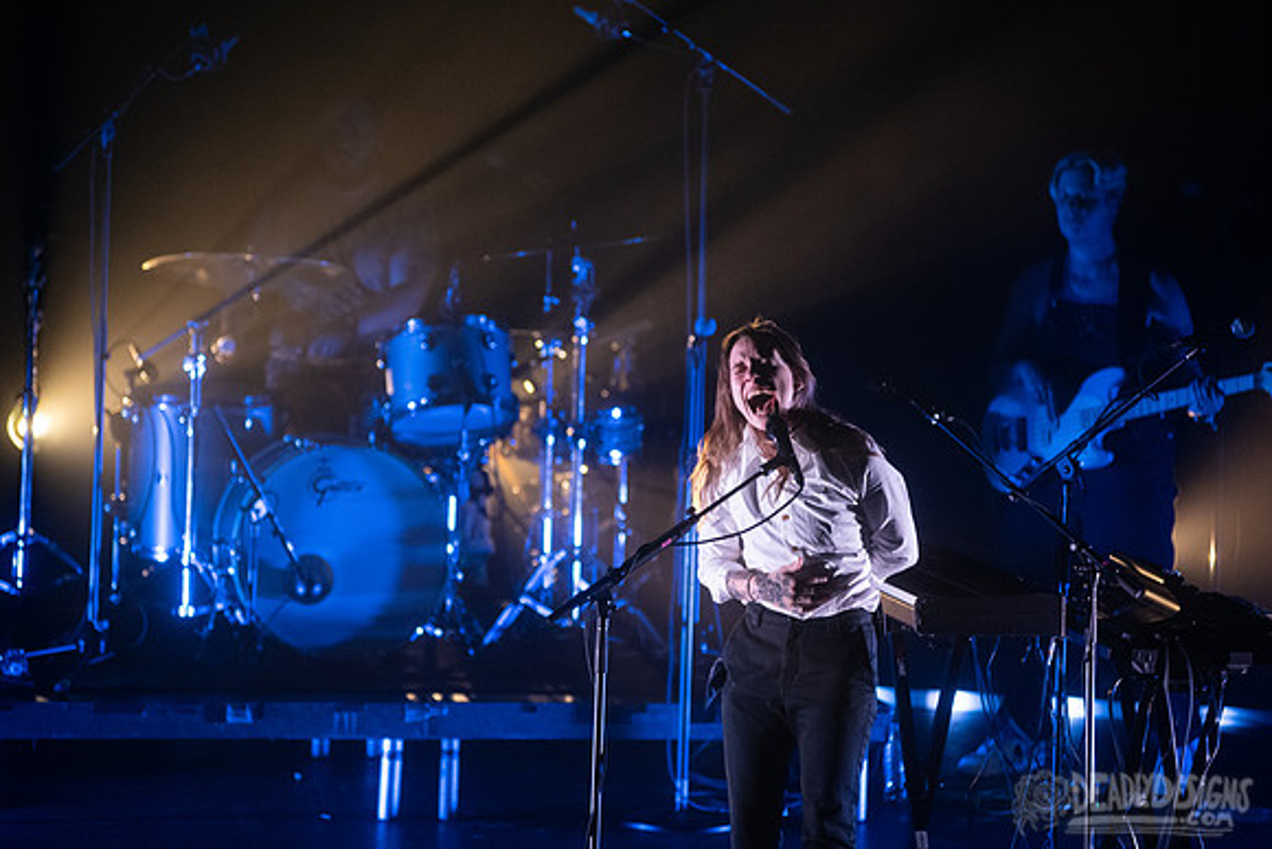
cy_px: 421
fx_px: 8067
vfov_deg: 6.0
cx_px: 600
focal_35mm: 228
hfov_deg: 9.0
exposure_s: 1/160
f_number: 4
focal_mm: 200
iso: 2000
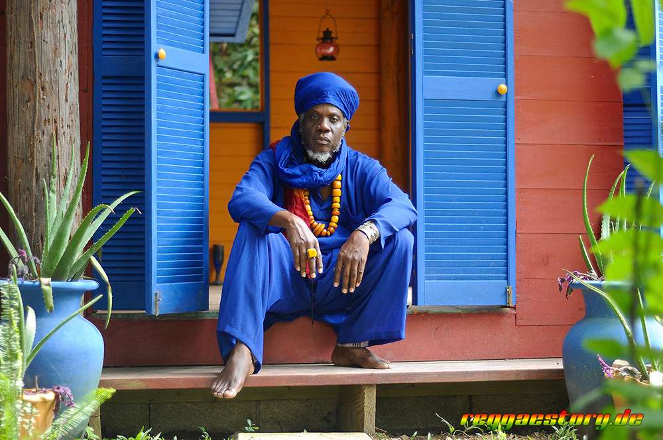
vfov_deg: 18.1
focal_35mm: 75
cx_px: 332
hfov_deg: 27.0
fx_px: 1379
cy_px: 220
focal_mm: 50
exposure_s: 1/500
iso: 400
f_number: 1.8
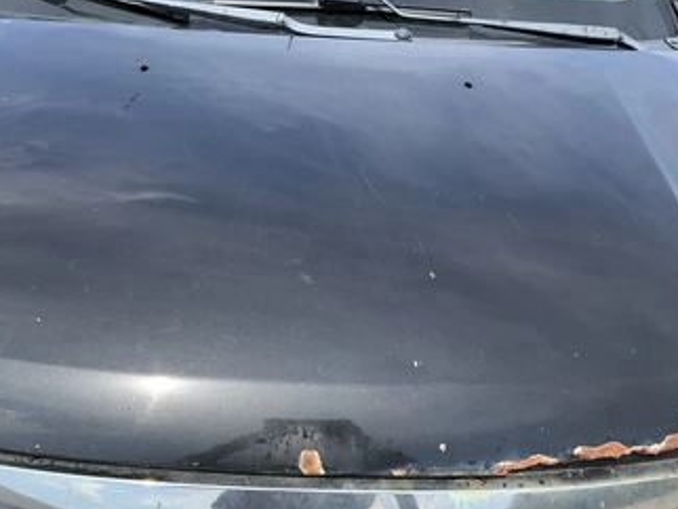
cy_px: 288
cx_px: 301
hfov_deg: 51.2
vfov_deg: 39.6
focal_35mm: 36
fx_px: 706
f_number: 1.8
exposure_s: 1/898
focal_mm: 3
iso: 25
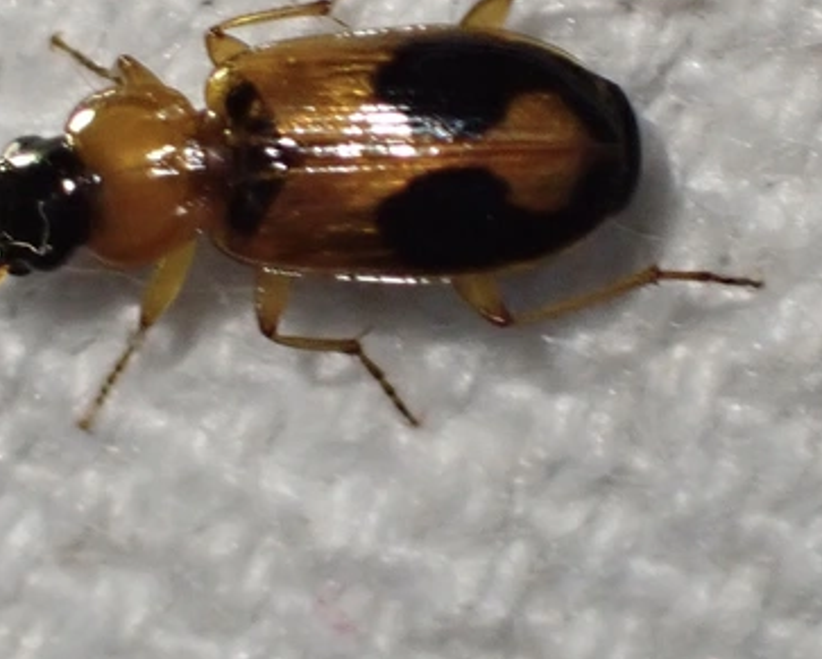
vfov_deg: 9.0
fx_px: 4188
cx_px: 269
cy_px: 192
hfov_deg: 11.2
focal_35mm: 172
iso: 500
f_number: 4.9
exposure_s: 1/125
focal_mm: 18
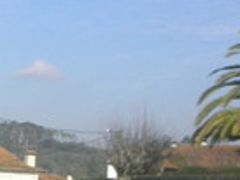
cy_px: 303
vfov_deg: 13.3
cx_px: -40
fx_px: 708
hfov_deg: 18.3
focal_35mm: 102
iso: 160
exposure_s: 1/320
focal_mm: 5
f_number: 7
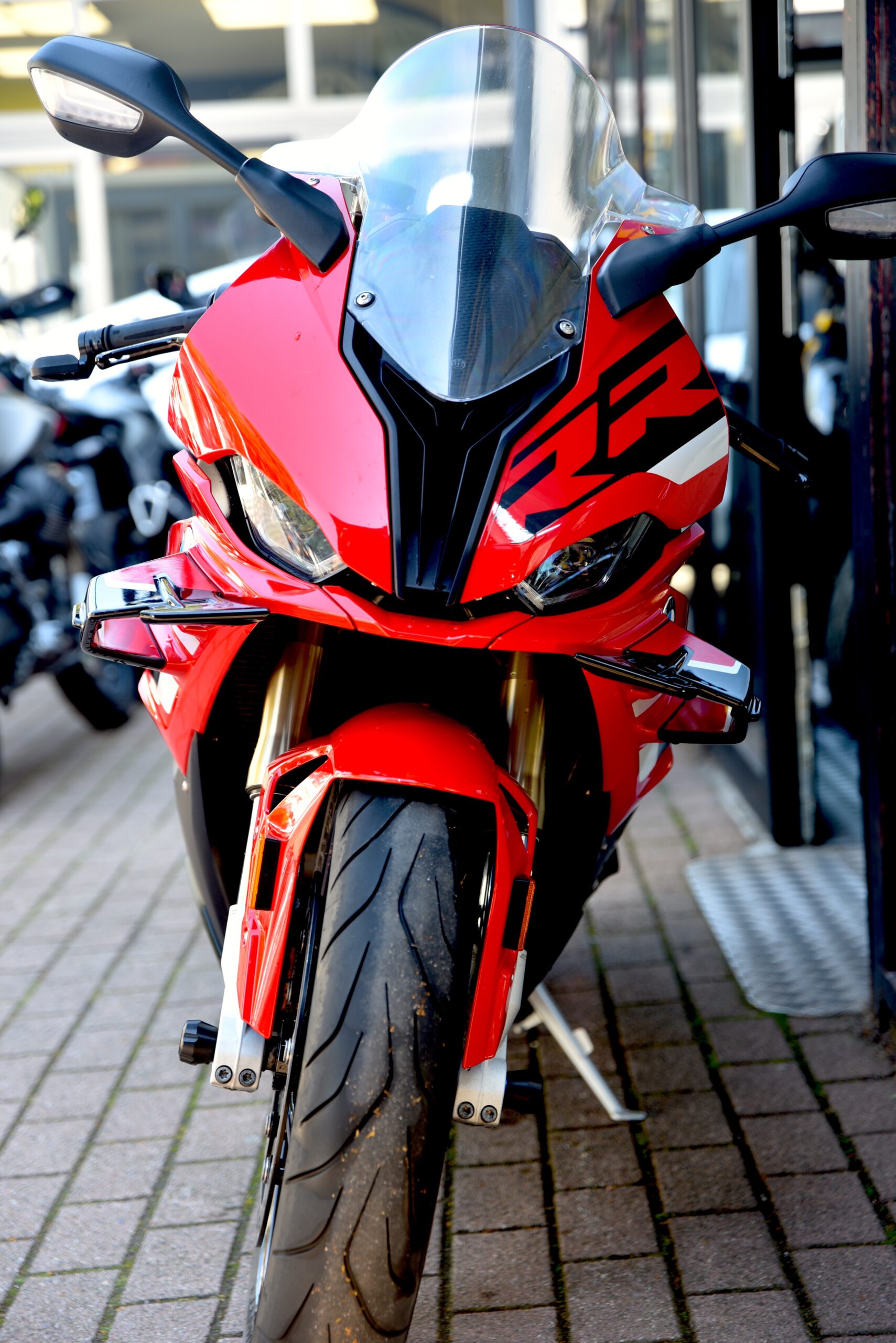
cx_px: 448
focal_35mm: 70
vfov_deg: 28.8
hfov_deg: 19.5
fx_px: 2611
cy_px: 672
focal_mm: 70
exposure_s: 1/60
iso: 100
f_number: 3.2
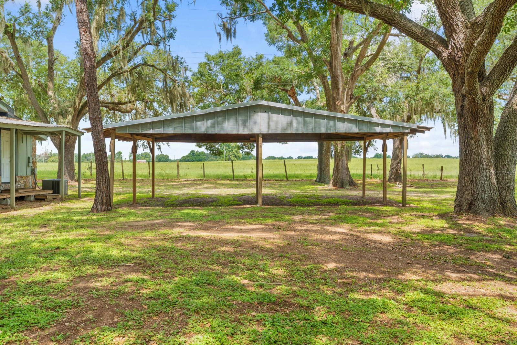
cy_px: 172
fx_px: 445
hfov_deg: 60.3
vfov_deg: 42.3
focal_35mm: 31
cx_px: 258
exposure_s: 1/100
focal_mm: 31
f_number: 8
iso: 200
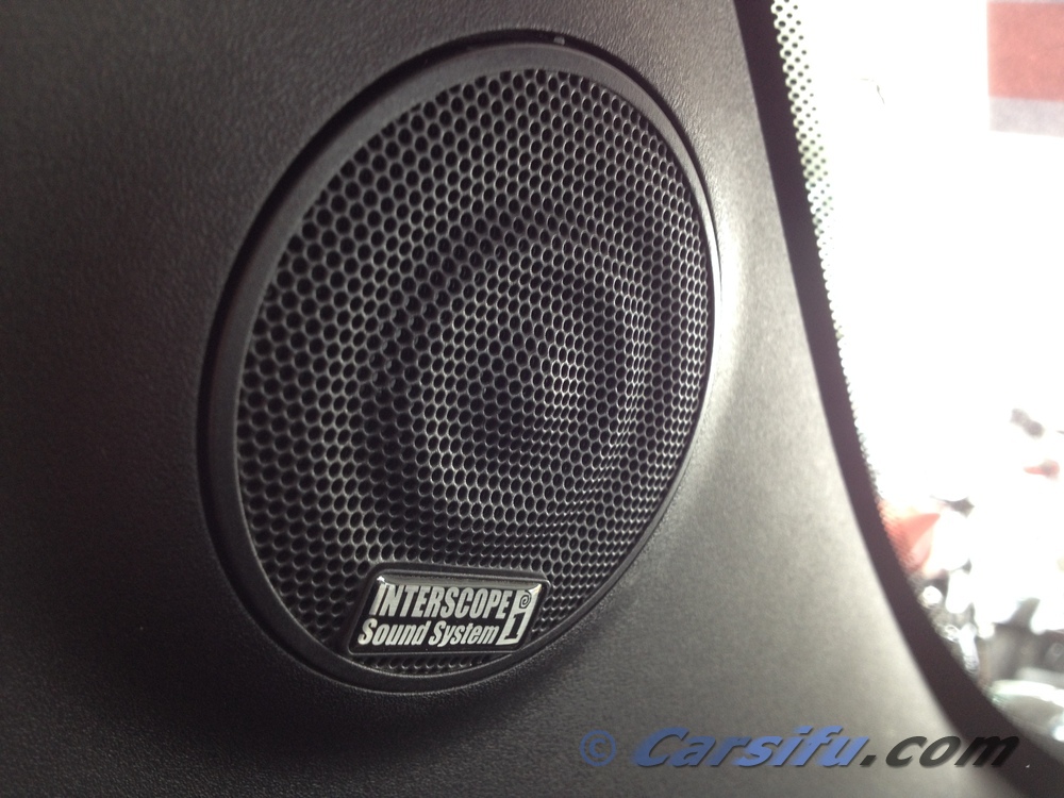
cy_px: 399
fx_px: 1076
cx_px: 532
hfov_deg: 52.6
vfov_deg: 40.7
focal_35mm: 35
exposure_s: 1/20
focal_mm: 4.28
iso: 64
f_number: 2.4
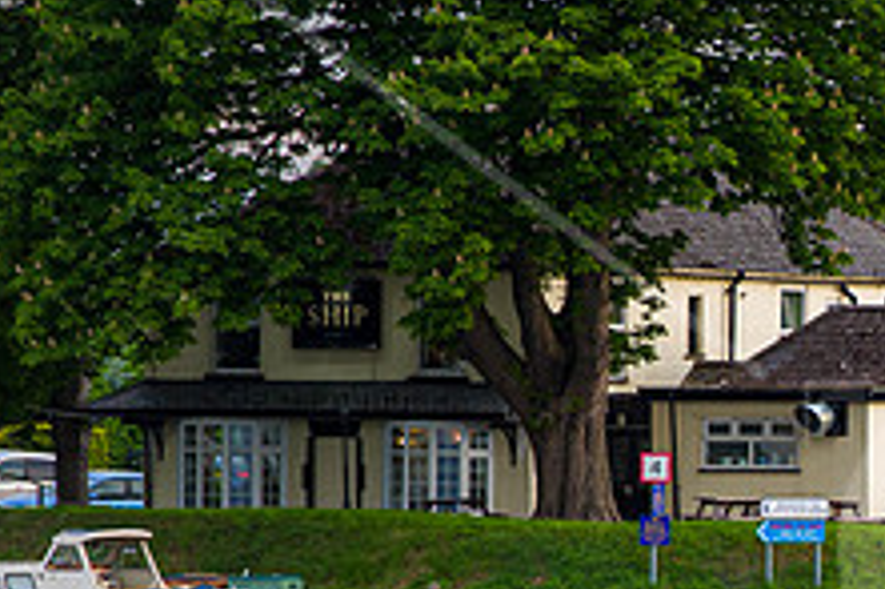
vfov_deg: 2.7
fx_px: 12577
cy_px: 579
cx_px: 1041
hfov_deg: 4.0
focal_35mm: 512
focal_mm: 195
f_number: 4
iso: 640
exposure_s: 1/400
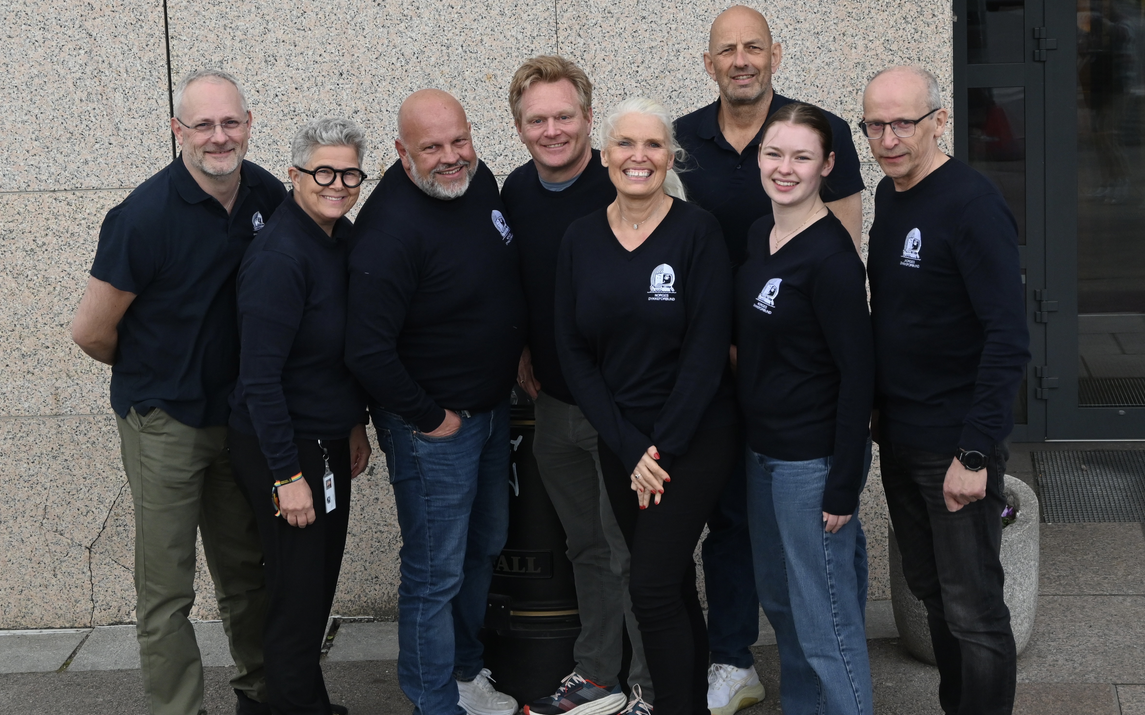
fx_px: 1935
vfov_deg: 21.0
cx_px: 567
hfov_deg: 33.0
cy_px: 347
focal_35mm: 62
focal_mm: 40
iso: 1000
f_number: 5.6
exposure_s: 1/640
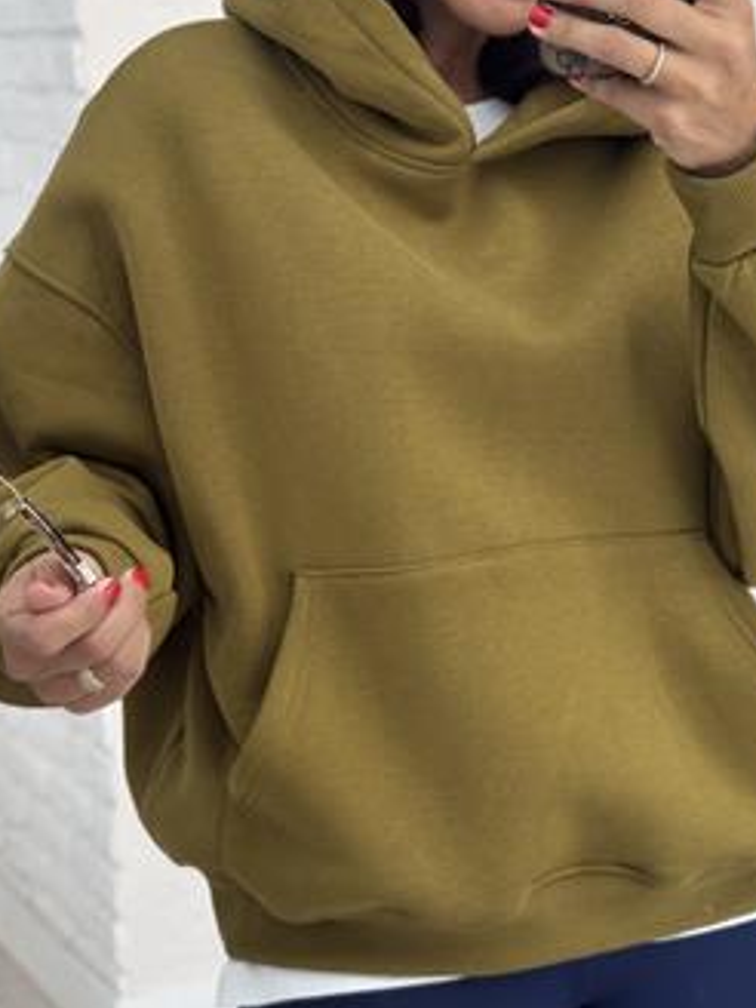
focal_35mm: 76
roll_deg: +2.4
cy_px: 461
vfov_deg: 25.7
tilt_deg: -22.2
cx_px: 467
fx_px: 2213
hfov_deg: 19.4
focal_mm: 6.76
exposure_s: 1/91
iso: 100
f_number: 1.78
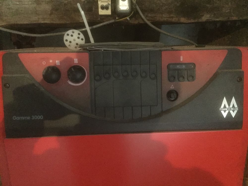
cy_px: 93
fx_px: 208
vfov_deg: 48.2
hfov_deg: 61.7
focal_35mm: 29
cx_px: 124
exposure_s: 1/17
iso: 2000
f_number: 2.2
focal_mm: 4.15
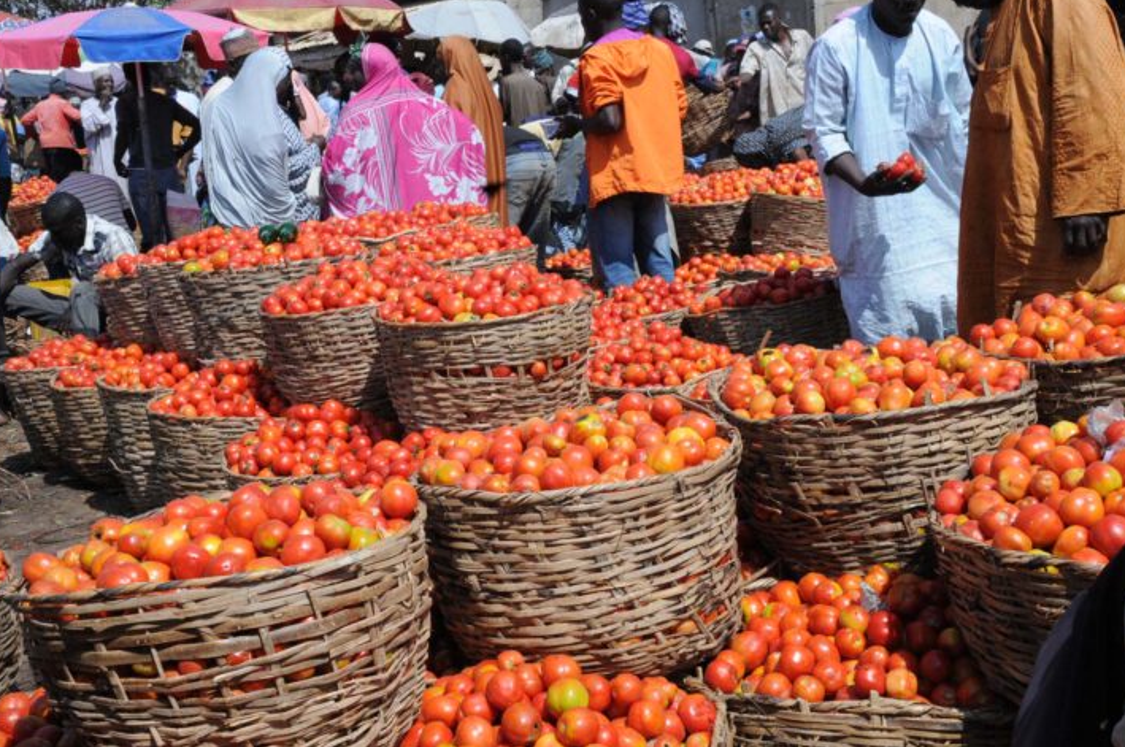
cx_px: 589
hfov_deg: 38.2
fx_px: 1623
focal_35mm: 52
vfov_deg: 25.9
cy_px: 346
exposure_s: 1/640
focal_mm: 32
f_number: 13
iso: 1000
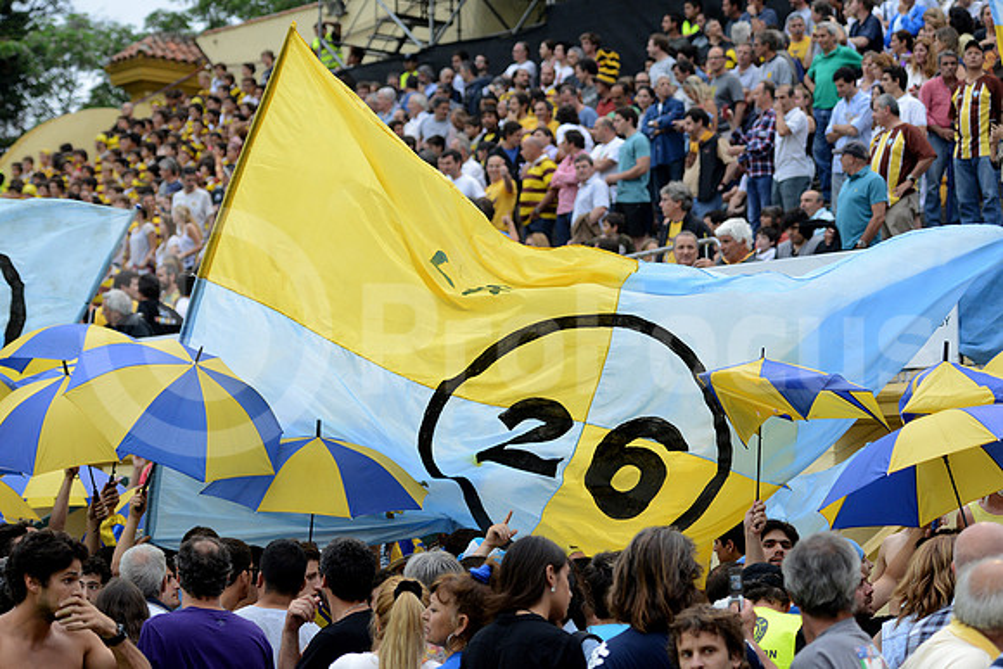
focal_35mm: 145
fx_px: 4041
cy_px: 334
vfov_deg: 9.5
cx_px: 502
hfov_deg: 14.2
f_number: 4
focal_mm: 145
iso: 1250
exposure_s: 1/400
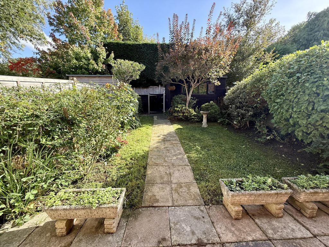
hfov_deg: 102.1
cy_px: 124
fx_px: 133
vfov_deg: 85.7
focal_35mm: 14
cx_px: 164
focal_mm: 2.22
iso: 50
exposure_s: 1/243
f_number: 2.2
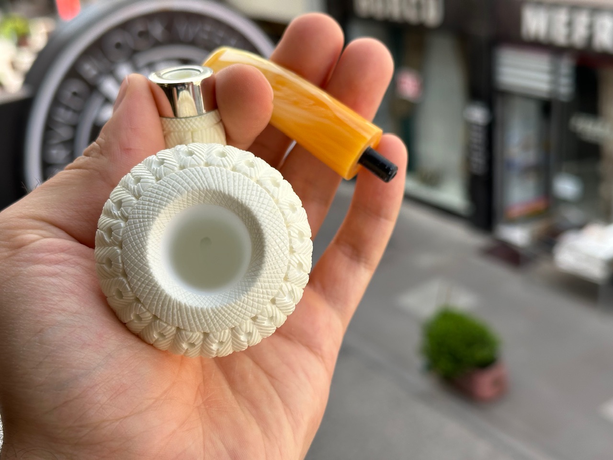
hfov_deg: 39.7
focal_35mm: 48
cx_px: 306
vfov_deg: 30.3
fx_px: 850
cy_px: 230
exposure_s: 1/608
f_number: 1.78
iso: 64
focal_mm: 6.86
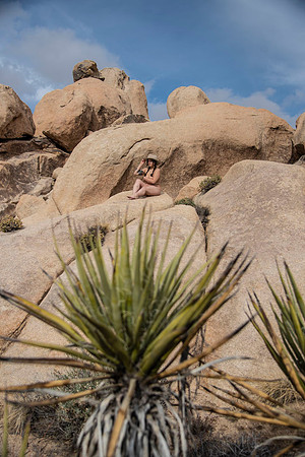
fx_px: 394
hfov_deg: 42.3
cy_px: 228
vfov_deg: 60.3
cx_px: 152
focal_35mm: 31
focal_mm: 31
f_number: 4
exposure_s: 1/1600
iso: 100
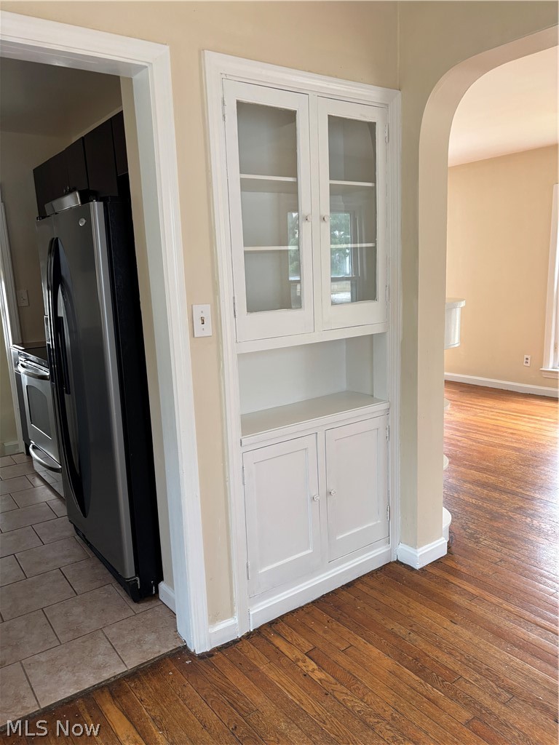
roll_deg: +1.6
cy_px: 372
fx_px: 560
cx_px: 280
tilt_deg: -9.1
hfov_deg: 53.1
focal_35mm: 26
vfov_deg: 67.3
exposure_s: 1/121
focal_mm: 5.96
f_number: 1.6
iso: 125
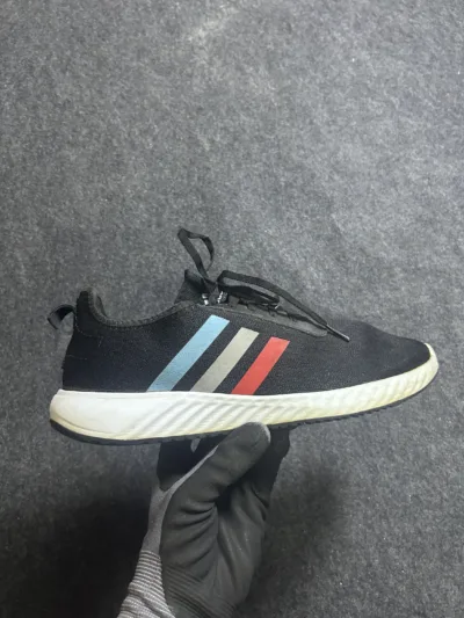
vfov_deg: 67.3
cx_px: 232
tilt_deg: -48.0
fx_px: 464
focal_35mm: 26
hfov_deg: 53.1
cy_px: 309
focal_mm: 5.7
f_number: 1.5
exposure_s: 1/50
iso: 400
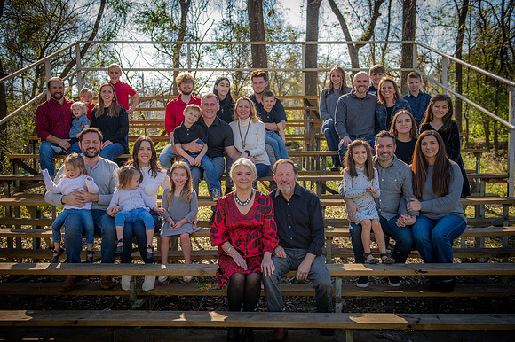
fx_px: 543
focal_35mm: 38
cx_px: 258
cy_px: 171
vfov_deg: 35.0
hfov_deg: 50.7
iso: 50
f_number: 4
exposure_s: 1/250
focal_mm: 38
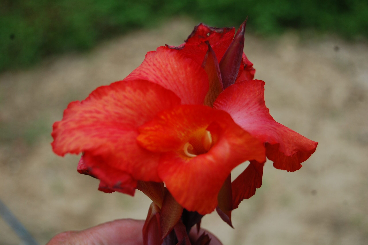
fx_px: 843
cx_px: 184
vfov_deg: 16.5
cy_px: 122
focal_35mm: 82
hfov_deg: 24.6
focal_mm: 55
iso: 200
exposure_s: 1/125
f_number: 5.6
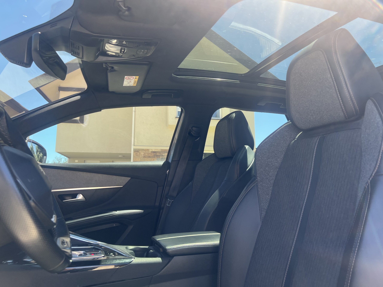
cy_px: 144
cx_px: 192
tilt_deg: +9.1
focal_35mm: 26
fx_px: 288
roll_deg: +0.1
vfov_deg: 53.1
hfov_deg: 67.3
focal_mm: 5.7
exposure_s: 1/164
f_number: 1.5
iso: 40
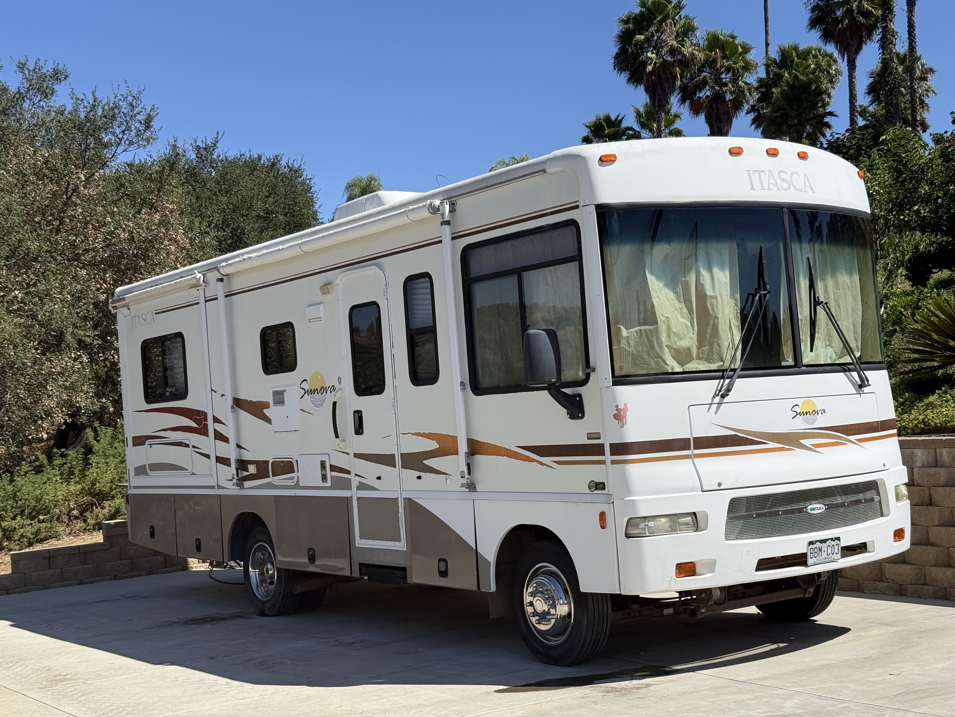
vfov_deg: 30.3
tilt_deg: +4.0
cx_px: 478
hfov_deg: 39.7
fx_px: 1324
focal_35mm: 48
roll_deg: +2.5
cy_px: 358
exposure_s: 1/5587
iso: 64
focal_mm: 6.76
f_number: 1.78
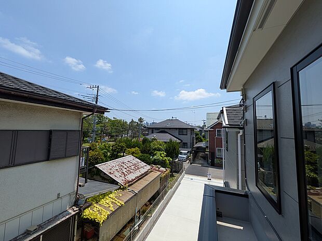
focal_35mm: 14
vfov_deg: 85.7
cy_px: 120
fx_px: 130
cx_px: 161
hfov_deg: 102.1
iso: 53
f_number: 2.2
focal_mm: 1.83
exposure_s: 1/2188
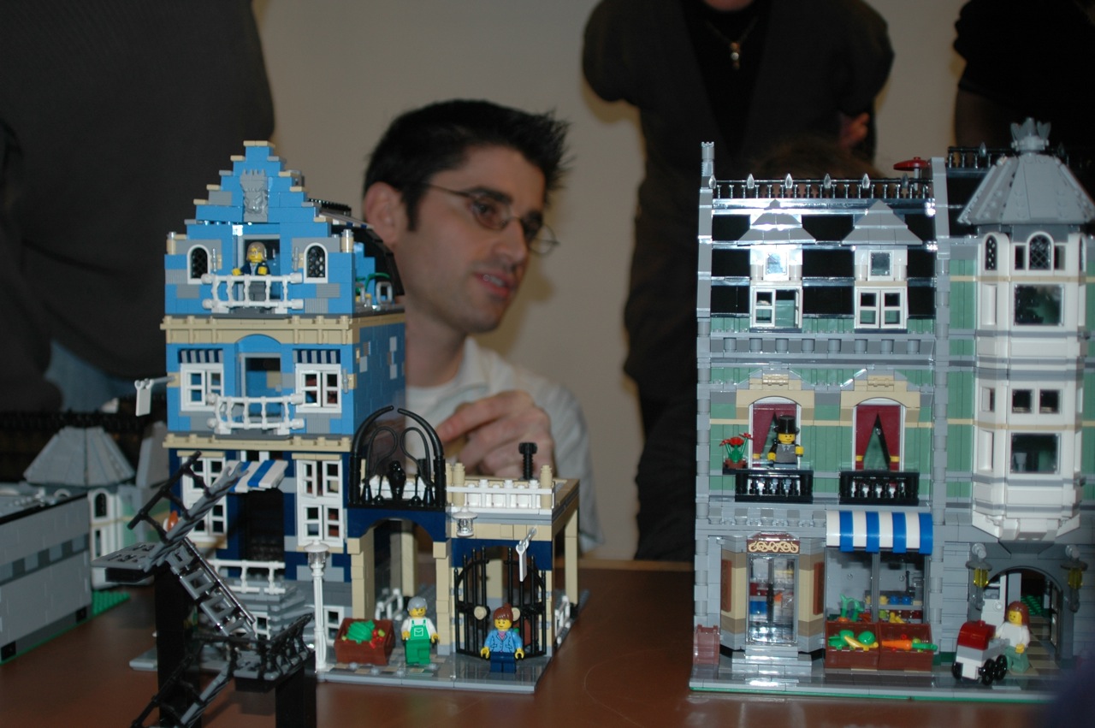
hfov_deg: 46.4
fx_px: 1276
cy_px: 364
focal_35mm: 42
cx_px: 548
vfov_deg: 31.8
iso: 200
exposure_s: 1/60
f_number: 2.8
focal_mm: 28
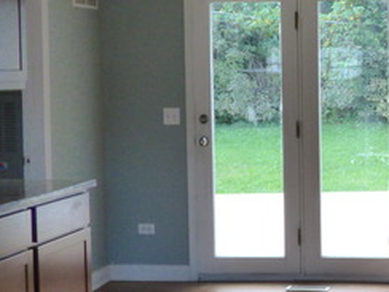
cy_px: 139
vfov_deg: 17.6
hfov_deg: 22.4
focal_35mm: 84
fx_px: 944
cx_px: 387
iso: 400
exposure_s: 1/80
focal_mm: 5.53
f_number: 3.3
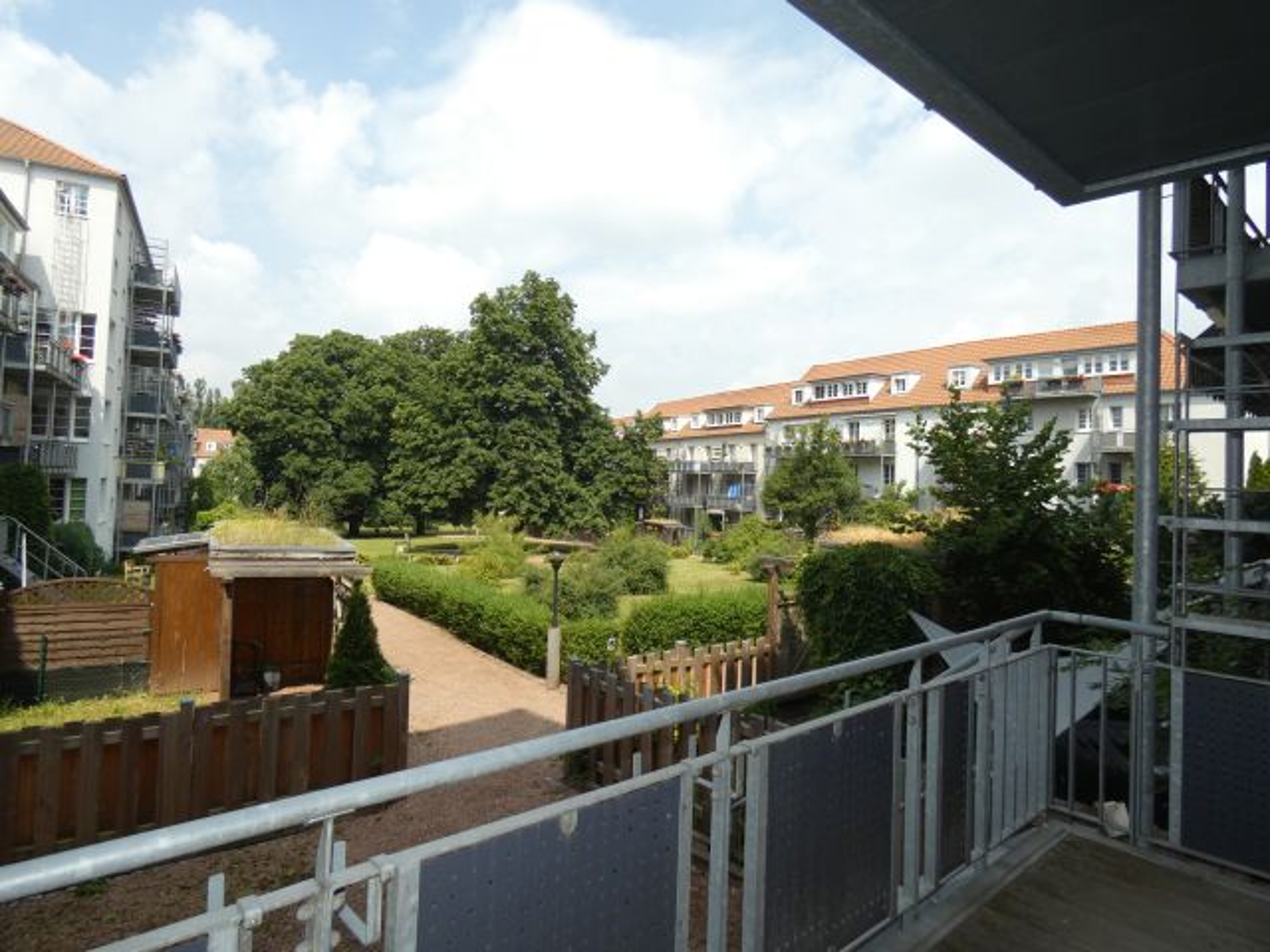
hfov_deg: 81.7
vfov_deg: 66.0
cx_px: 635
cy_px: 476
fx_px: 734
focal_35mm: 20
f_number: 2.8
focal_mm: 3.6
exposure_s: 1/1000
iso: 80
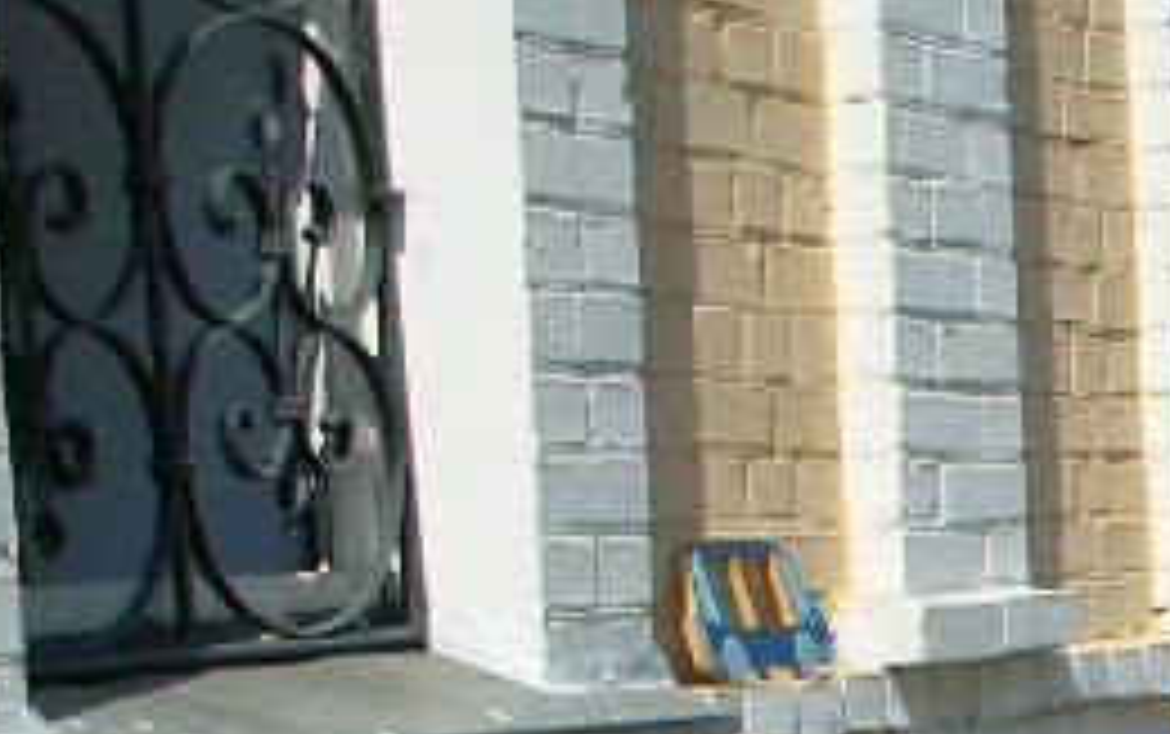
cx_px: 1413
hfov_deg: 13.9
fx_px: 4659
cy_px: 1184
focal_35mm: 146
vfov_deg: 8.7
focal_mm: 5.8
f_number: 8.5
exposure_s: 1/202
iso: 50
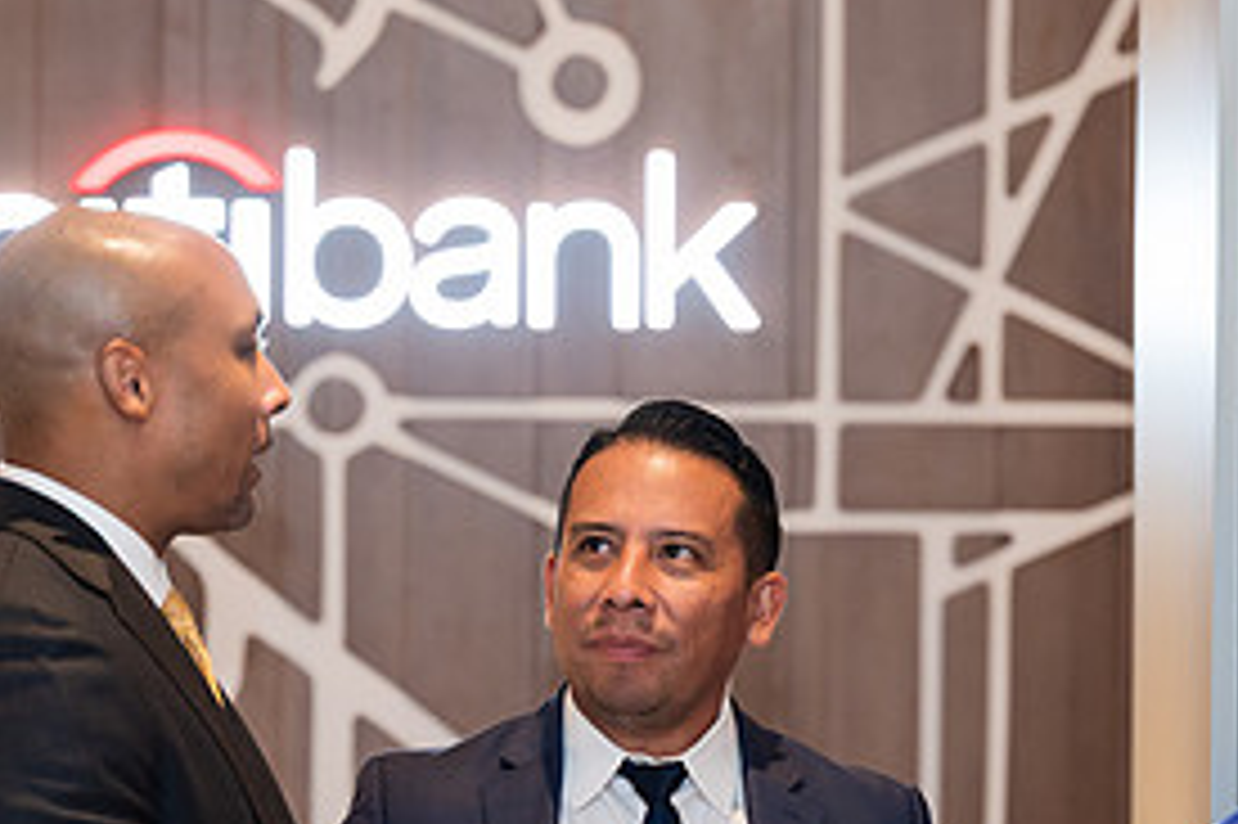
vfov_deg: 6.1
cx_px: 709
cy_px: 718
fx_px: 7733
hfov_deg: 9.2
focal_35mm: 225
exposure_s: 1/160
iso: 800
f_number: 3.2
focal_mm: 100
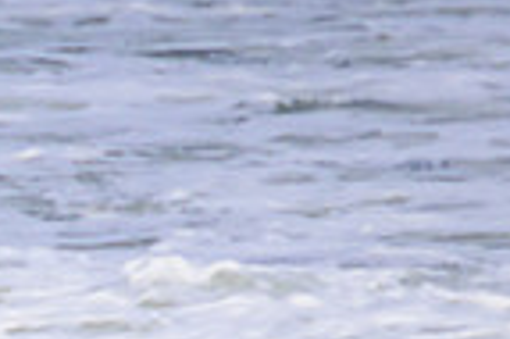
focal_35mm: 3595
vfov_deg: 0.4
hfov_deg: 0.6
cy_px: 591
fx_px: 50870
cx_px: -384
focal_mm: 800
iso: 800
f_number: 11
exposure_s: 1/2000
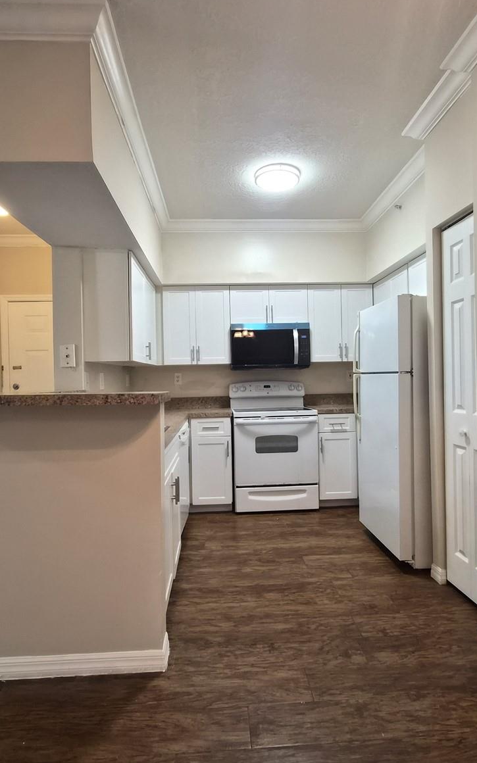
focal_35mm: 19
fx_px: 395
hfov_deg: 62.2
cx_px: 242
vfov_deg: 88.0
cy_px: 386
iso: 250
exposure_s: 1/60
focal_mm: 1.7
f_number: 2.2
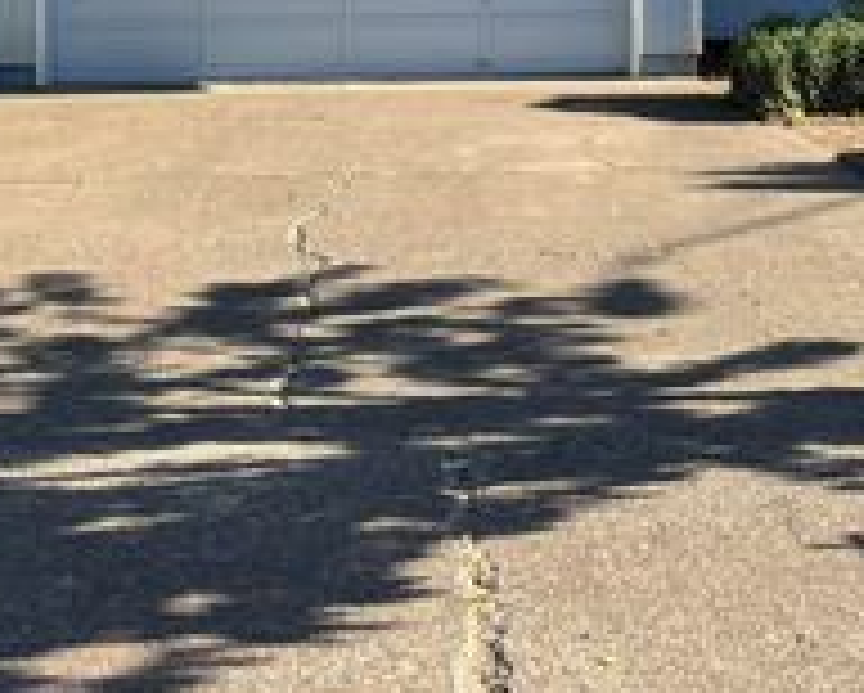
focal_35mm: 66
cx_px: 621
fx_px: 1689
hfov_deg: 28.4
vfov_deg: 21.7
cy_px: -110
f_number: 1.6
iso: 50
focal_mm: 5.96
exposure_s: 1/1080
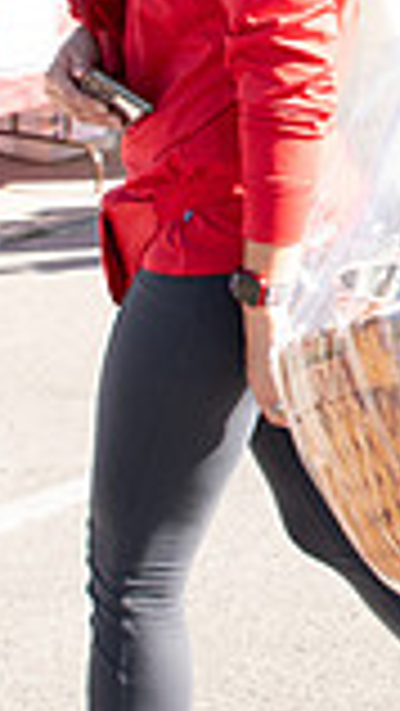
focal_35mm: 111
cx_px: 919
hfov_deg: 9.8
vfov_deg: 18.7
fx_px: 2091
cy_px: -26
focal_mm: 24
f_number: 7.1
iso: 320
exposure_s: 1/200
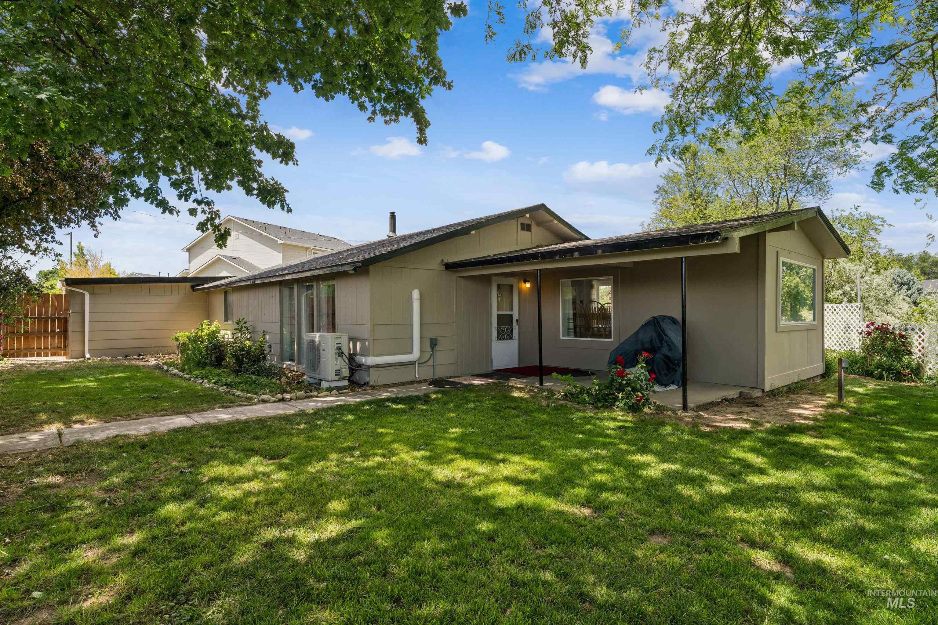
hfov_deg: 89.4
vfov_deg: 66.8
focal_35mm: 18
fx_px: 474
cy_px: 312
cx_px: 469
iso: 400
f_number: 13
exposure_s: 1/80
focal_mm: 18.2
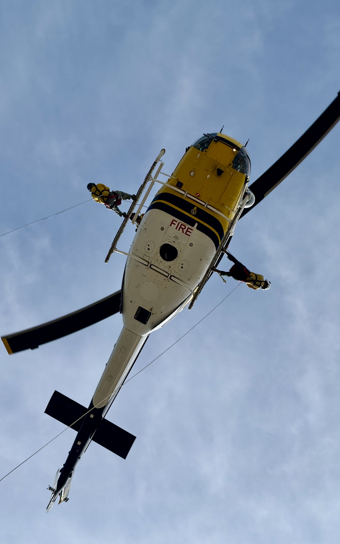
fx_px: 1898
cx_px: 169
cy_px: 271
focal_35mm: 128
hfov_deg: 10.2
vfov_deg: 16.3
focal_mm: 15.66
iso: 64
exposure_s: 1/3509
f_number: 2.8
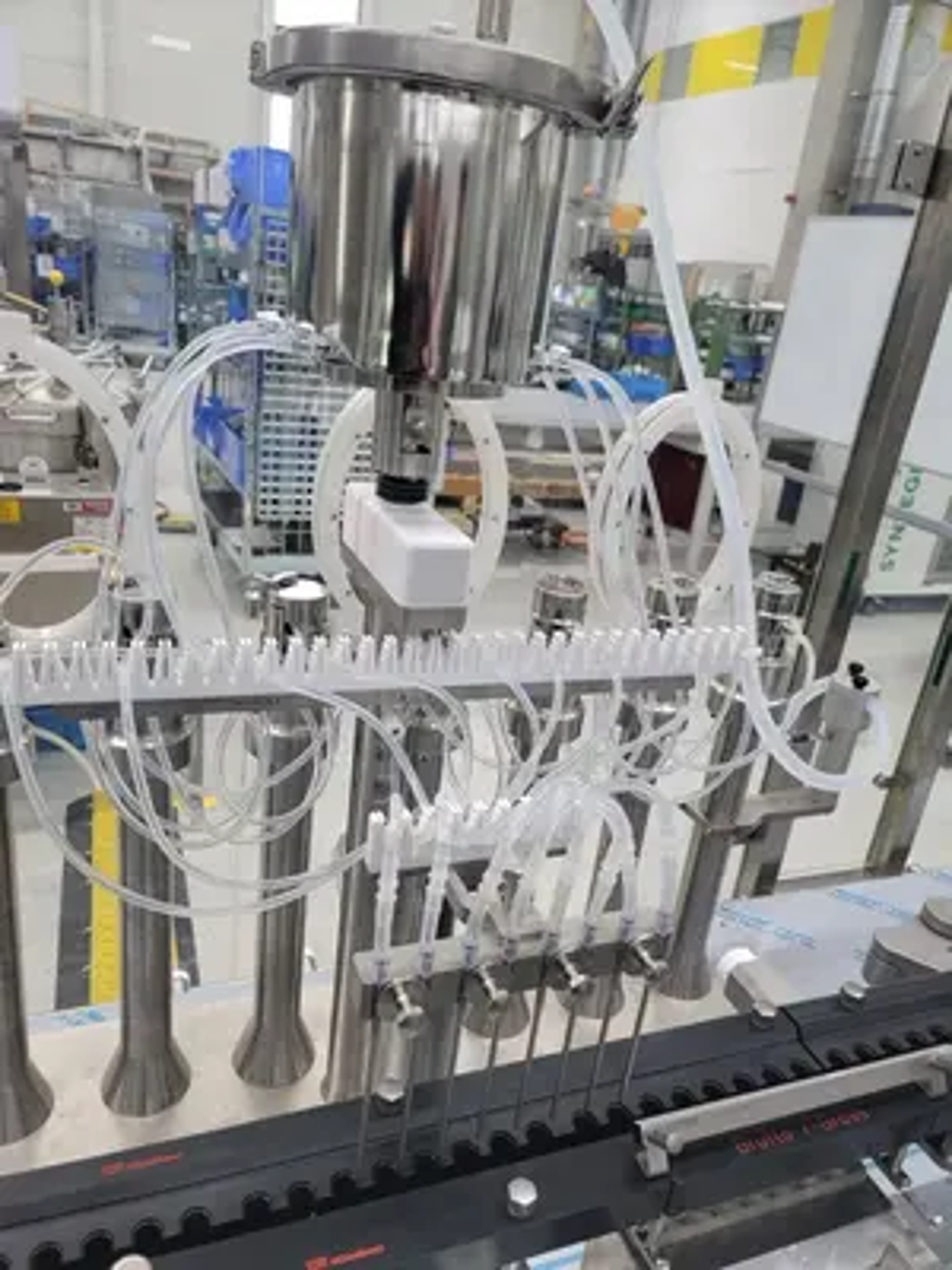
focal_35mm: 25
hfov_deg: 54.9
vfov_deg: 69.4
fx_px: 917
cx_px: 476
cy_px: 635
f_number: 1.8
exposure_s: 1/120
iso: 250
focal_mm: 7
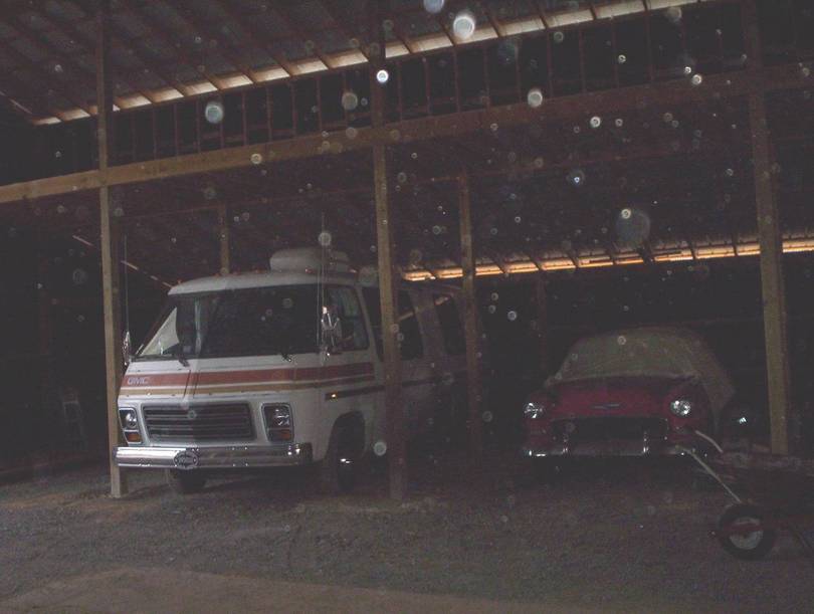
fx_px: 895
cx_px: 407
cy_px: 307
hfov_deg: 48.9
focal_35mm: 38
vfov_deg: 37.8
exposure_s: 1/60
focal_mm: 4.99
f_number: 4.5
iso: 140
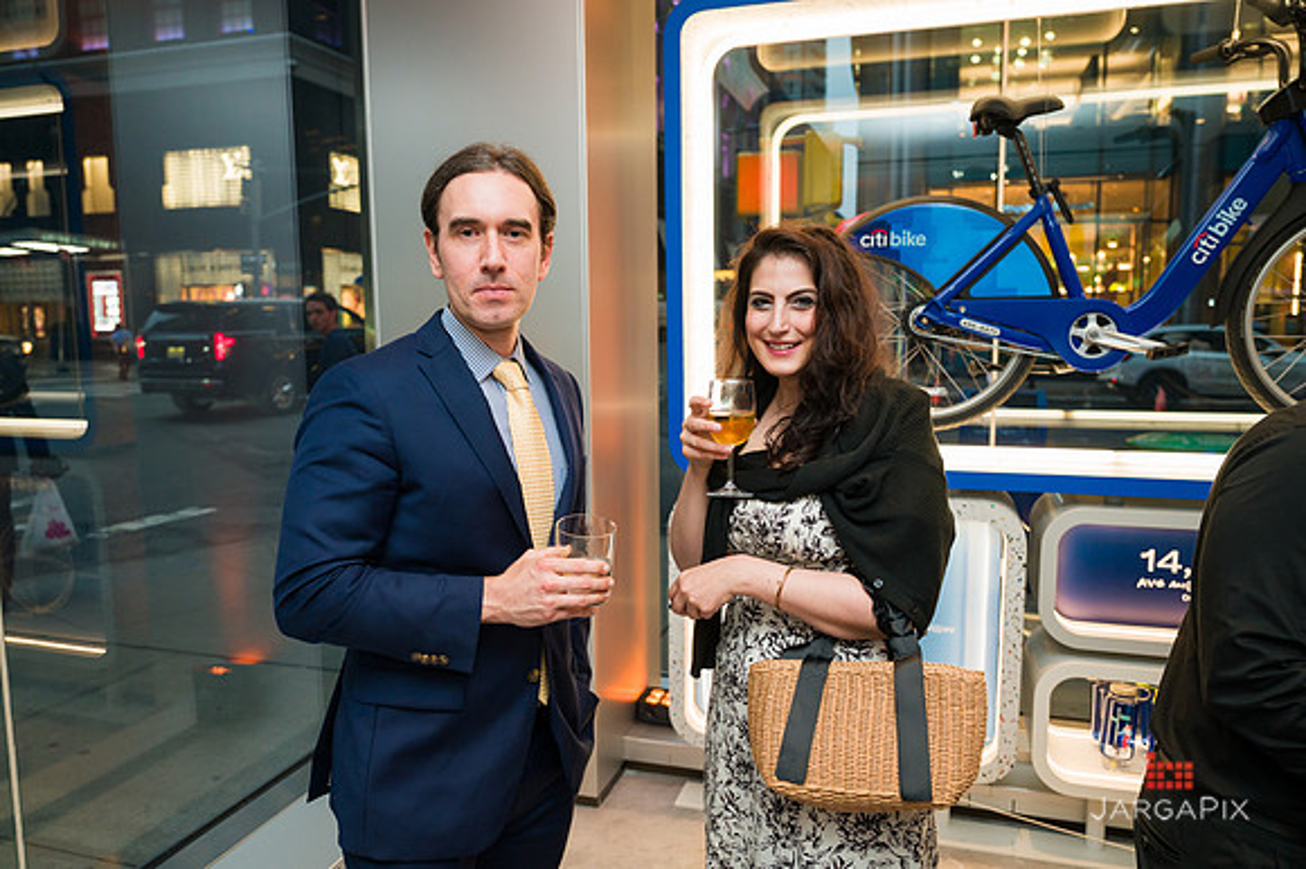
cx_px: 653
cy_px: 434
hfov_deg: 69.5
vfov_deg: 49.5
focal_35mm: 26
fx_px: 942
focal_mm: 25.5
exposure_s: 1/160
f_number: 3.2
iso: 800
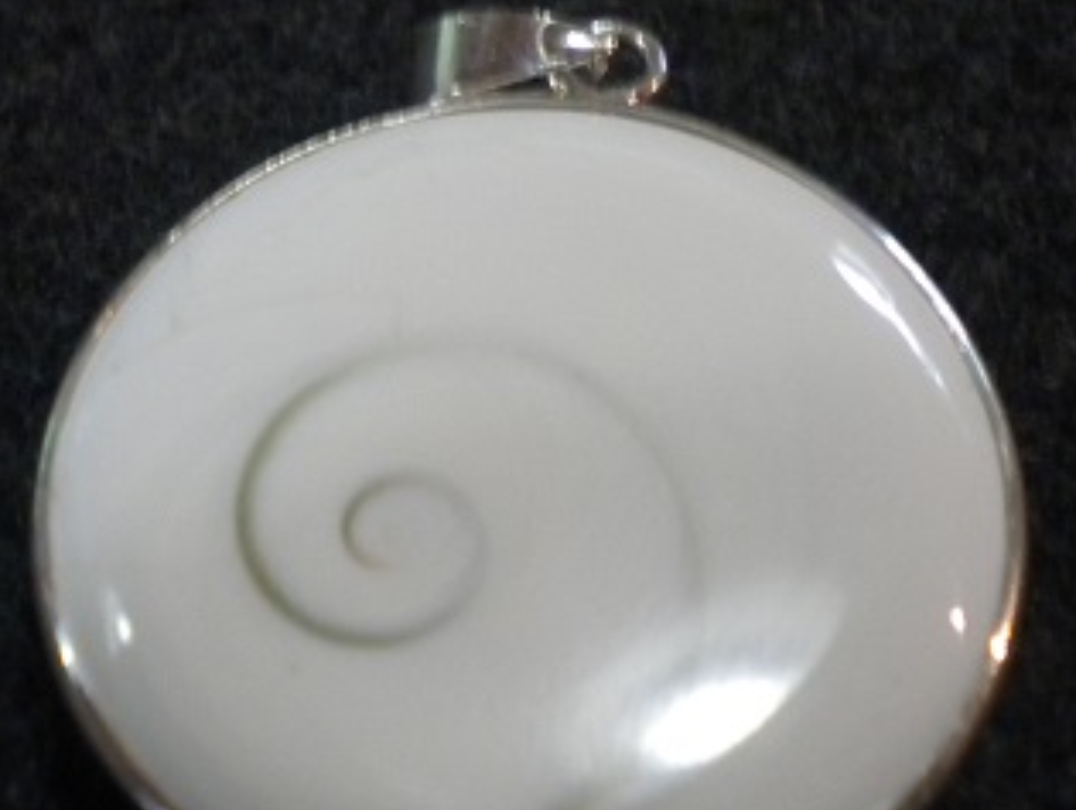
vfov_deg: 18.9
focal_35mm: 78
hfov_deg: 24.9
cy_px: 396
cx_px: 413
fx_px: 2427
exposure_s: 1/18.4
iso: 400
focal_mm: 7.4
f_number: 3.5
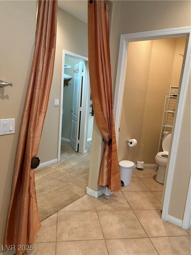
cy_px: 128
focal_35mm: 26
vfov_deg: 67.3
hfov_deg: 53.1
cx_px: 96
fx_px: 191
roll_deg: -4.9
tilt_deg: -9.9
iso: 250
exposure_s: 1/60
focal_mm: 5.96
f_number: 1.6
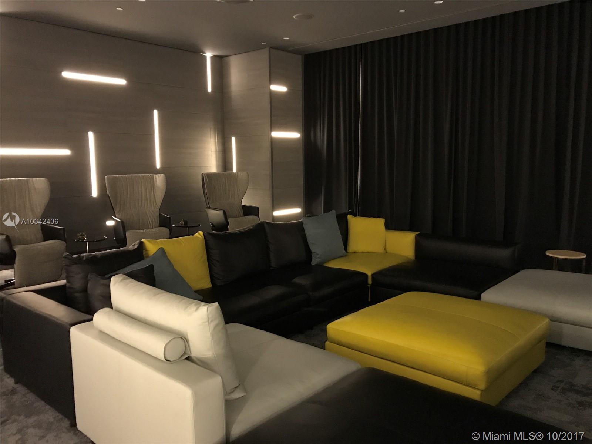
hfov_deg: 63.4
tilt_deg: -7.8
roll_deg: +1.0
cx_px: 296
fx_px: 479
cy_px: 222
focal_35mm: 28
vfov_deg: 49.7
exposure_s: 1/4
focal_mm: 3.99
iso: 100
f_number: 1.8
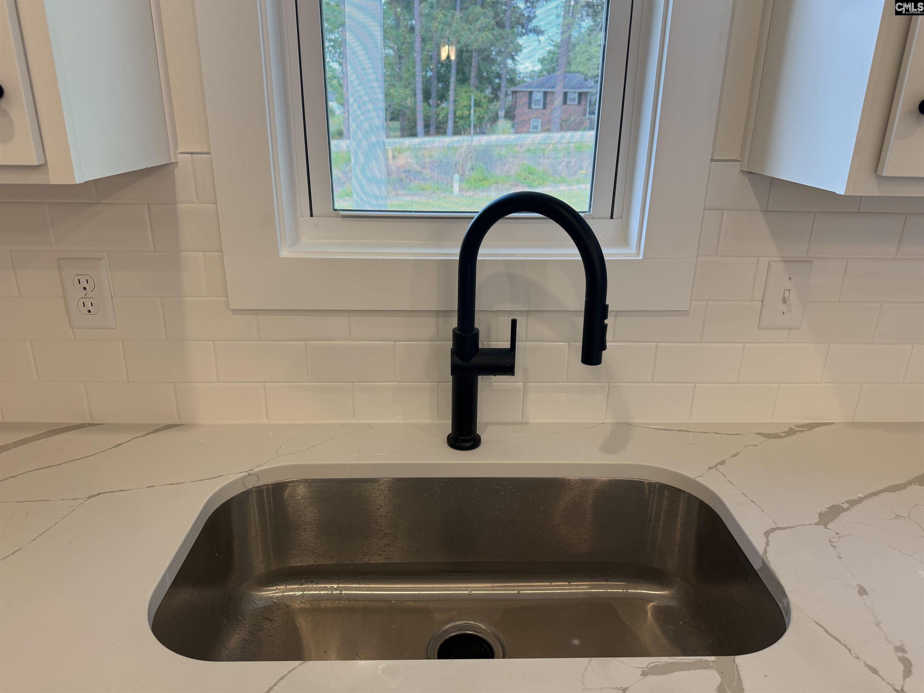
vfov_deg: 56.8
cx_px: 462
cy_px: 346
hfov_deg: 71.6
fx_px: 641
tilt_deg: -19.5
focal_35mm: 24
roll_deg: -0.8
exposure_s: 1/163
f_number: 1.78
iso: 100
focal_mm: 6.76
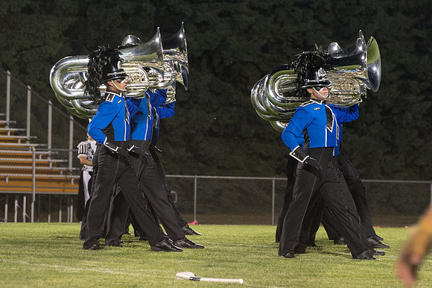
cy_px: 136
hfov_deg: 7.6
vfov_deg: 5.1
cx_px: 223
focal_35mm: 271
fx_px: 3248
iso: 5600
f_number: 4.8
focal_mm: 145
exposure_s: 1/200
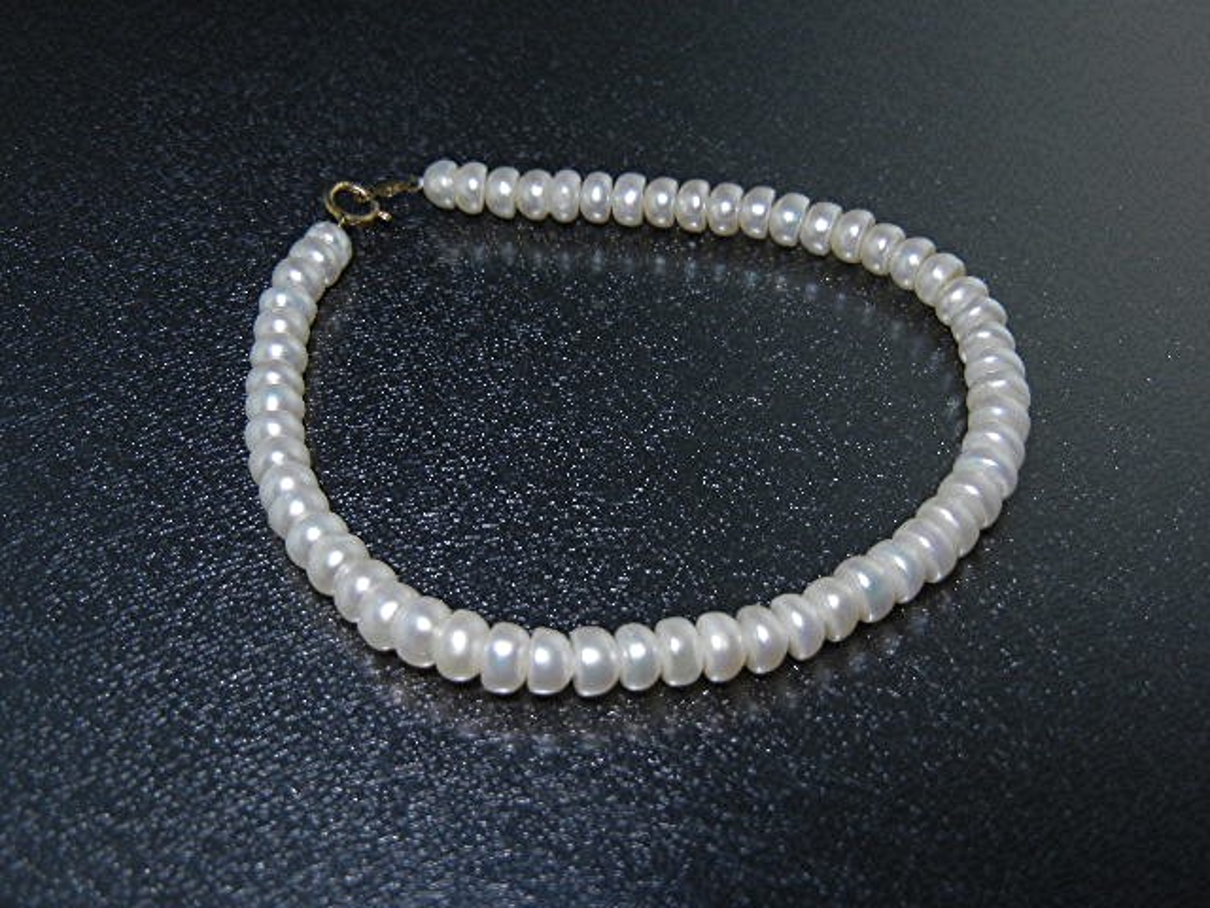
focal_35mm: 39
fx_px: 1363
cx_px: 605
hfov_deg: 47.9
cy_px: 454
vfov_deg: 36.8
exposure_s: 1/30
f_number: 7.4
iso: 310
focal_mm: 7.1
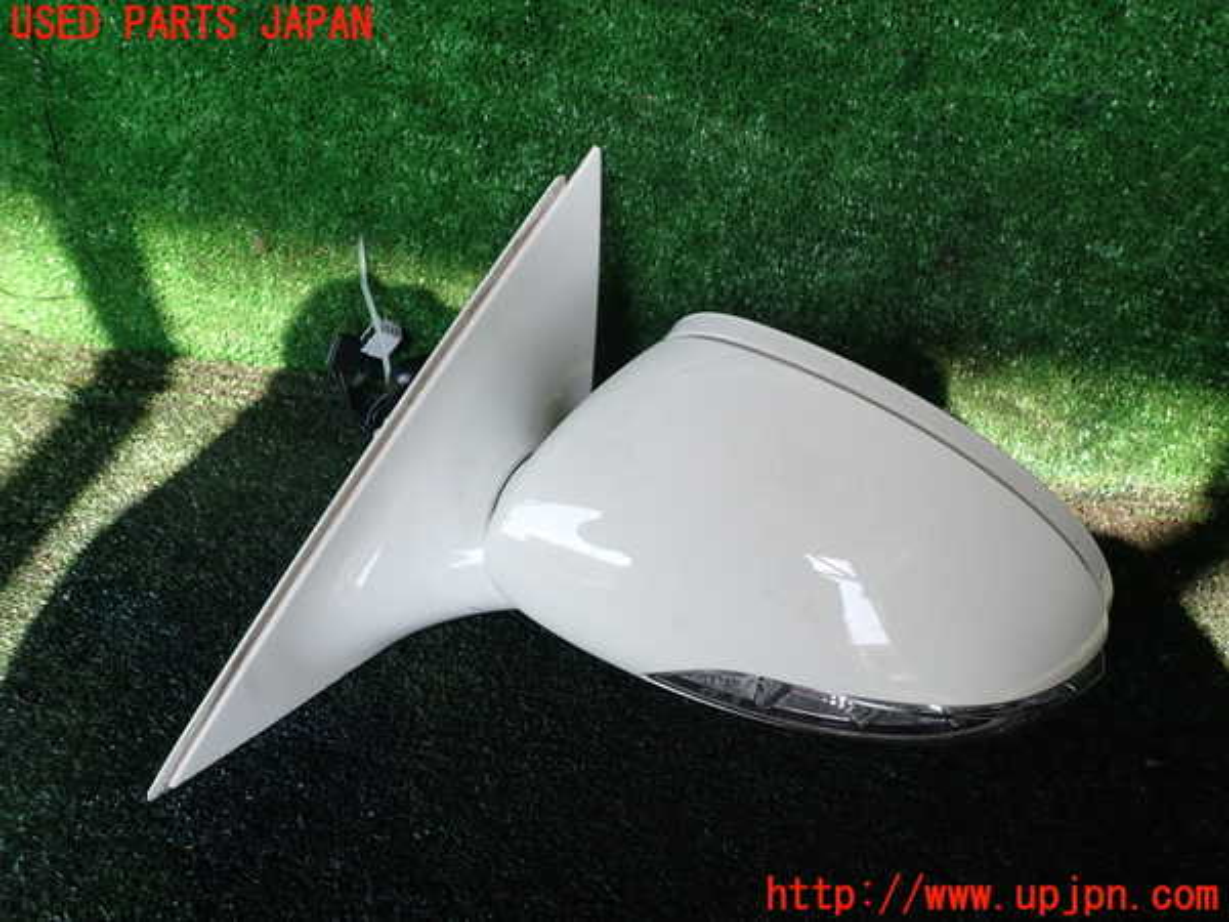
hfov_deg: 69.4
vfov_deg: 54.9
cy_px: 461
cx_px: 614
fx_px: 888
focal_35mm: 25
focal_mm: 4.5
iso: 100
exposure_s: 1/200
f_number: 2.8
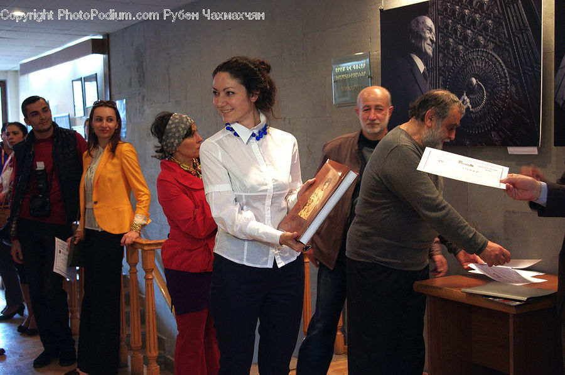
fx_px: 768
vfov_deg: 27.4
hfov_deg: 40.4
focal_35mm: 49
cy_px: 188
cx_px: 282
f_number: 4
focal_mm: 33
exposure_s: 1/60
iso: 800
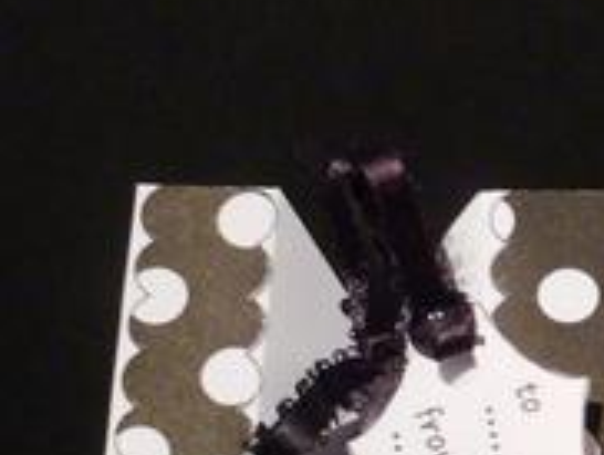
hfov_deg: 13.1
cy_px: 349
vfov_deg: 10.2
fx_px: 2551
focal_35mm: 146
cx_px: 743
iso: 400
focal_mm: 9.7
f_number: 3.9
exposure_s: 1/8
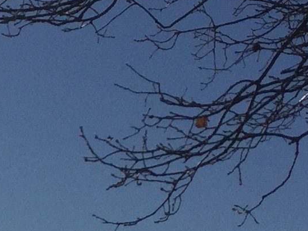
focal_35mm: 175
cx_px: -262
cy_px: 379
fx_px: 1557
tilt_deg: +2.8
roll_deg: +0.6
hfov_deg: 10.6
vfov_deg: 8.3
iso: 32
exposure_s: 1/20000
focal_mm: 4.15
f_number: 2.2
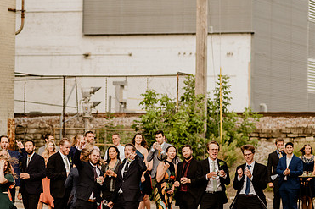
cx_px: 84
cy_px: 114
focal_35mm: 164
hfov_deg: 12.5
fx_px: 1434
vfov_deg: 8.4
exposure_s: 1/800
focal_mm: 105
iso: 64
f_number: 2
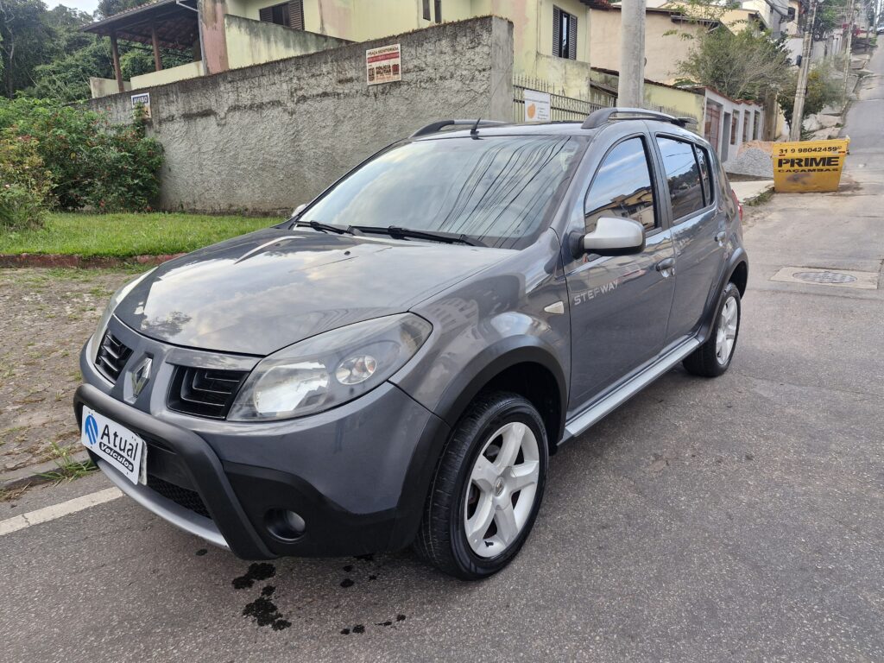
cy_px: 332
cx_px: 442
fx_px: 587
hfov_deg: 73.9
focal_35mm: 23
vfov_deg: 58.9
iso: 200
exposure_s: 1/180
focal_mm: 5.54
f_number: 1.8
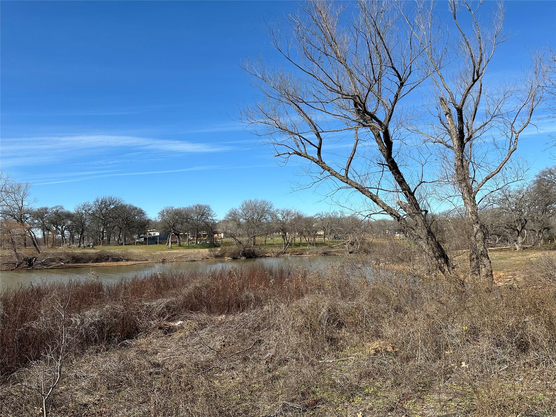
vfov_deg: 56.8
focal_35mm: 24
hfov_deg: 71.6
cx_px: 278
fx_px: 385
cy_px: 208
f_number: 1.78
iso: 80
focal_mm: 6.86
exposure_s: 1/4762
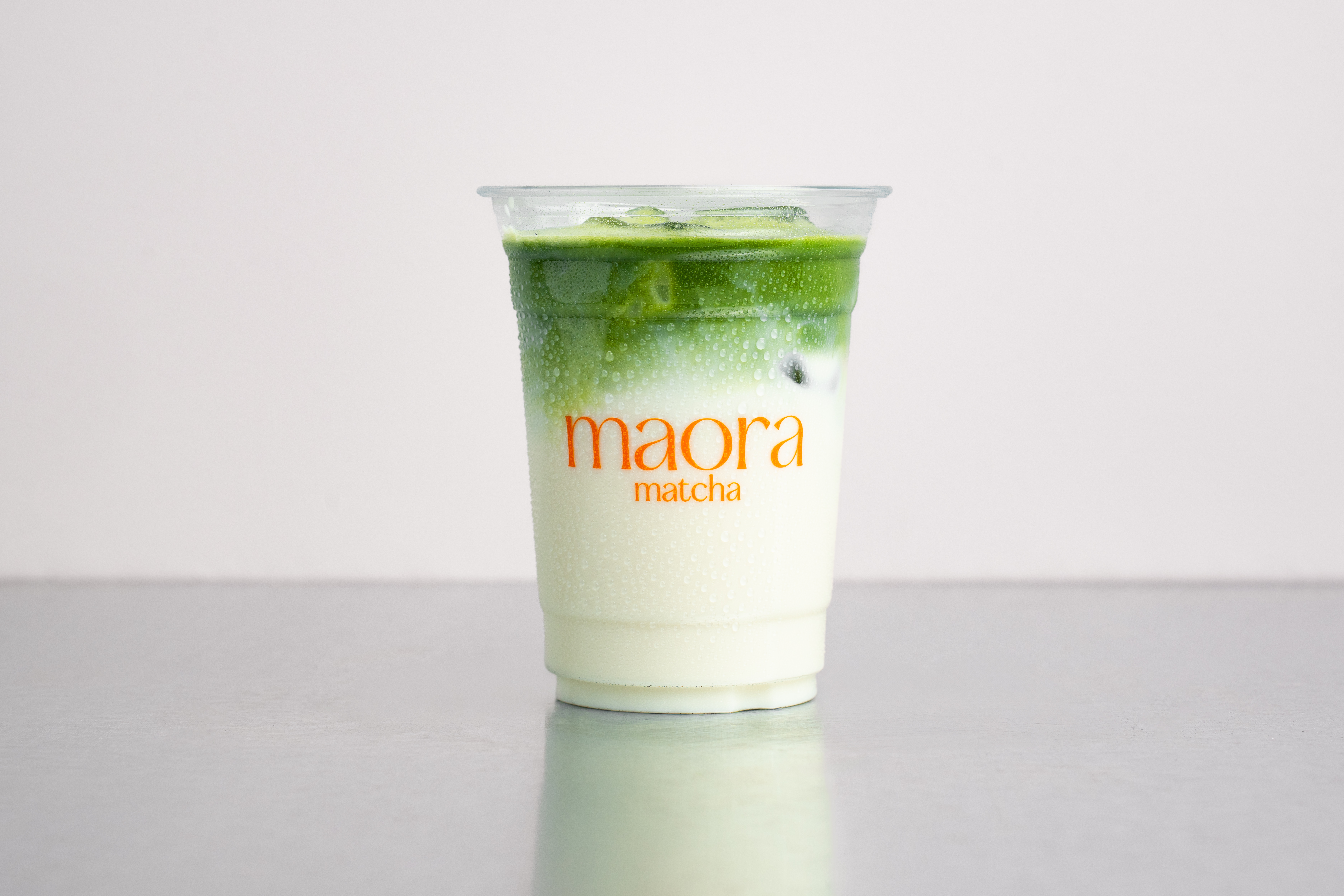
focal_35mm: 83
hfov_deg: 24.5
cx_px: 672
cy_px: 448
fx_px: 3099
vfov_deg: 16.5
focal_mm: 83
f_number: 8
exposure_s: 1/80
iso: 400
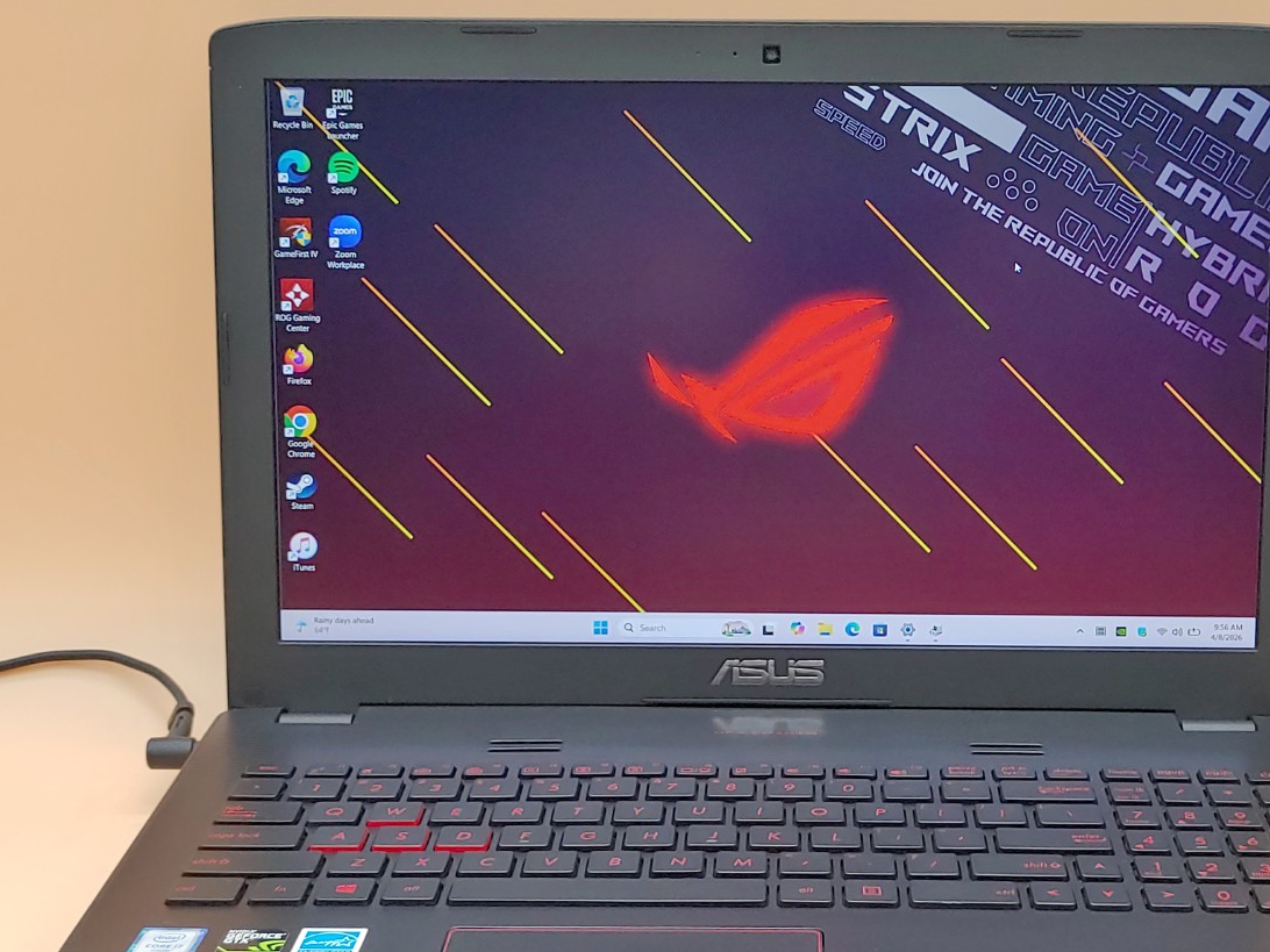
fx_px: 2128
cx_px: 765
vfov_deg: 25.2
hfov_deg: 33.1
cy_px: 590
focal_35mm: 58
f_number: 1.8
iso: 50
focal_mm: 4.36
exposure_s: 1/120
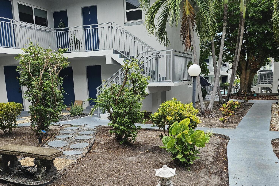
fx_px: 264
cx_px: 139
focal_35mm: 34
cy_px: 129
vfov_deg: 38.3
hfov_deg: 55.8
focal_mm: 5
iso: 50
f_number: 1.8
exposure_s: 1/425
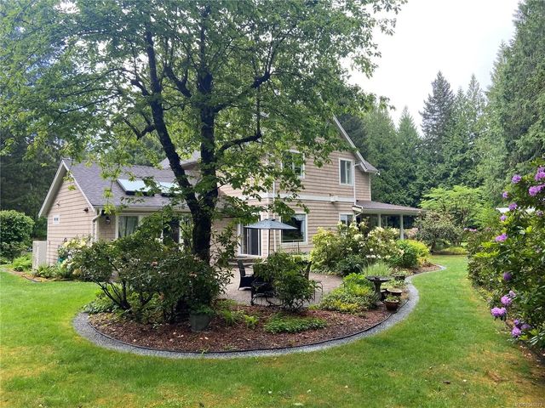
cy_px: 204
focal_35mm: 26
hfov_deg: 67.3
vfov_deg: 53.1
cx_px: 272
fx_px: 409
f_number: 1.8
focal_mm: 4.25
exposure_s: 1/122
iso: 40
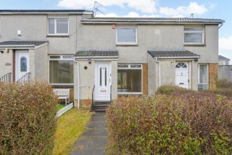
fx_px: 116
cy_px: 79
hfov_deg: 89.9
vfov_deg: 67.5
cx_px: 113
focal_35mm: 18
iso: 100
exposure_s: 1/30
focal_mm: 17
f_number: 7.1
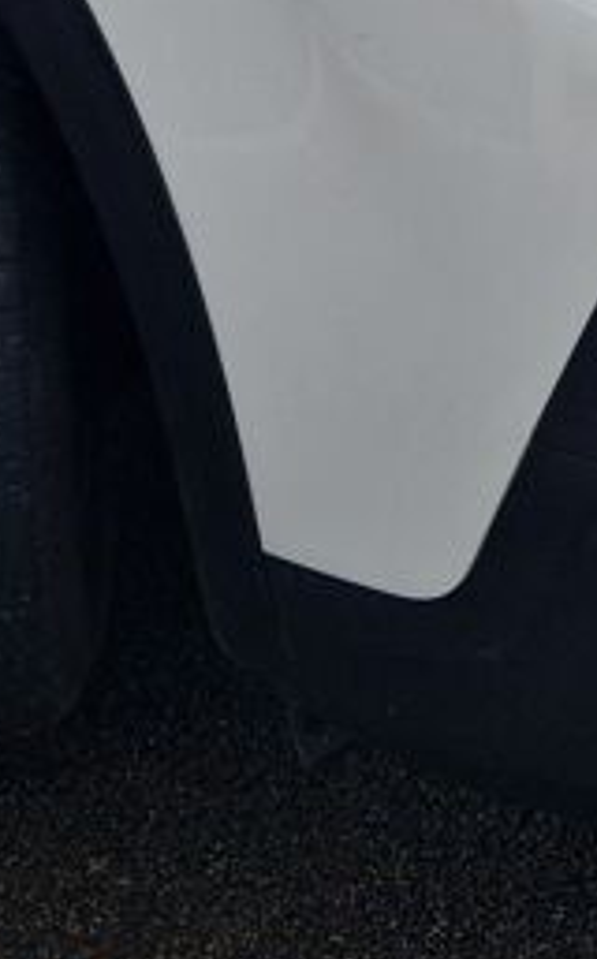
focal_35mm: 95
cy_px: -179
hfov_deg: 13.7
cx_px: 373
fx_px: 2480
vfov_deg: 20.5
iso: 50
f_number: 1.8
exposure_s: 1/247
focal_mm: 5.4
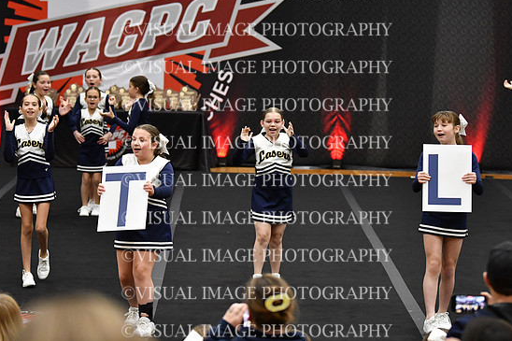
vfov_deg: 9.6
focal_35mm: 143
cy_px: 161
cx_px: 257
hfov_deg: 14.4
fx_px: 2033
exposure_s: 1/800
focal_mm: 90
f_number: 2.8
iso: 4000
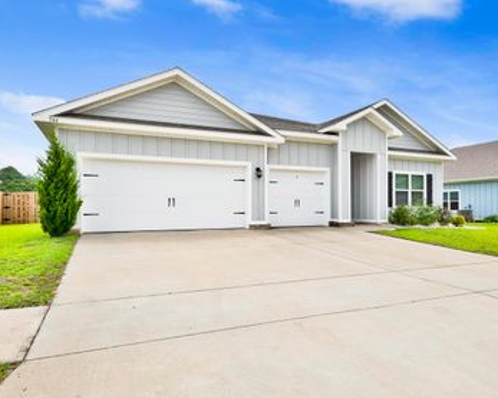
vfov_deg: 59.4
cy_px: 203
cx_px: 284
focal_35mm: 24
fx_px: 349
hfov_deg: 70.7
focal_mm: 17.5
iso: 400
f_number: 11
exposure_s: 1/500
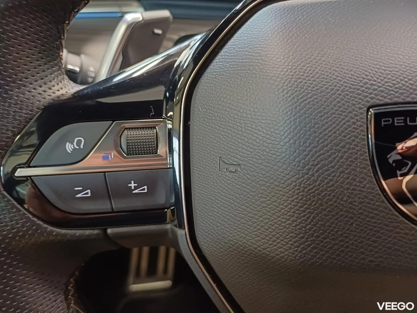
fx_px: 301
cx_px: 208
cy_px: 156
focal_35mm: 25
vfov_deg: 54.9
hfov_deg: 69.4
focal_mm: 4.65
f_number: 1.8
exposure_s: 1/20
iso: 1000
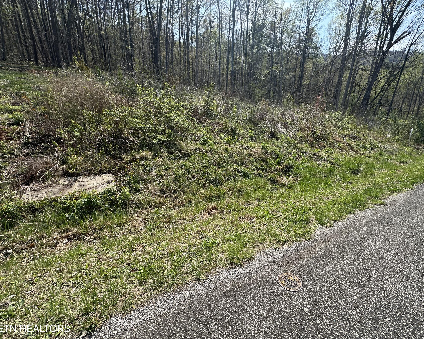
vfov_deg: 84.0
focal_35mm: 15
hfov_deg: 96.6
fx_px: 188
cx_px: 229
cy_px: 170
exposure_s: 1/1159
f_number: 2.2
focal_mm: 2.22
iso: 40
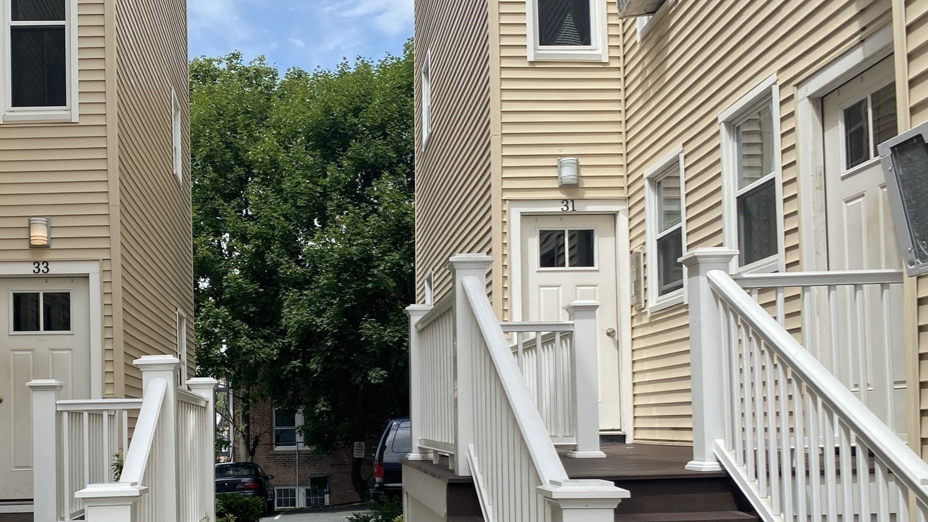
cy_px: 400
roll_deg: +1.2
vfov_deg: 29.9
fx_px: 960
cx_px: 322
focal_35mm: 39
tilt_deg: -0.8
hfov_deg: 50.8
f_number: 1.8
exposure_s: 1/1808
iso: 32
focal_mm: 4.25
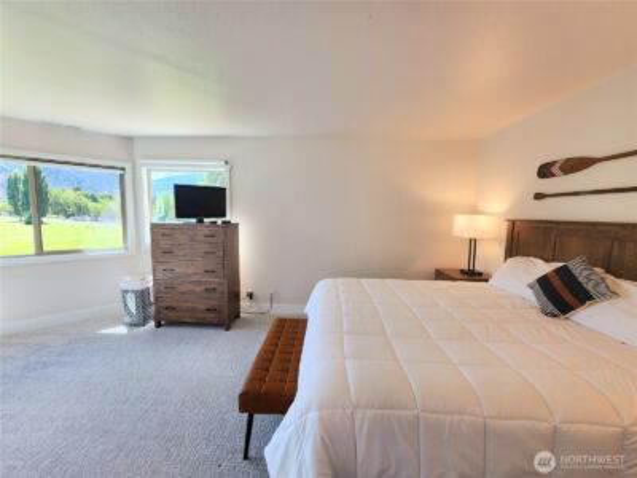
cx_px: 318
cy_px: 239
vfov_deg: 89.9
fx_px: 239
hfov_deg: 106.2
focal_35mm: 13
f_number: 2.2
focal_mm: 2.2
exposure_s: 1/120
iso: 64
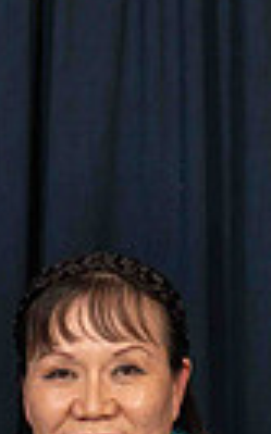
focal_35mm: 334
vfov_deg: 6.2
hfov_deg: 3.9
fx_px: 3951
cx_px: -37
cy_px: 600
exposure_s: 1/250
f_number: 5.6
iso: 125
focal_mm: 70
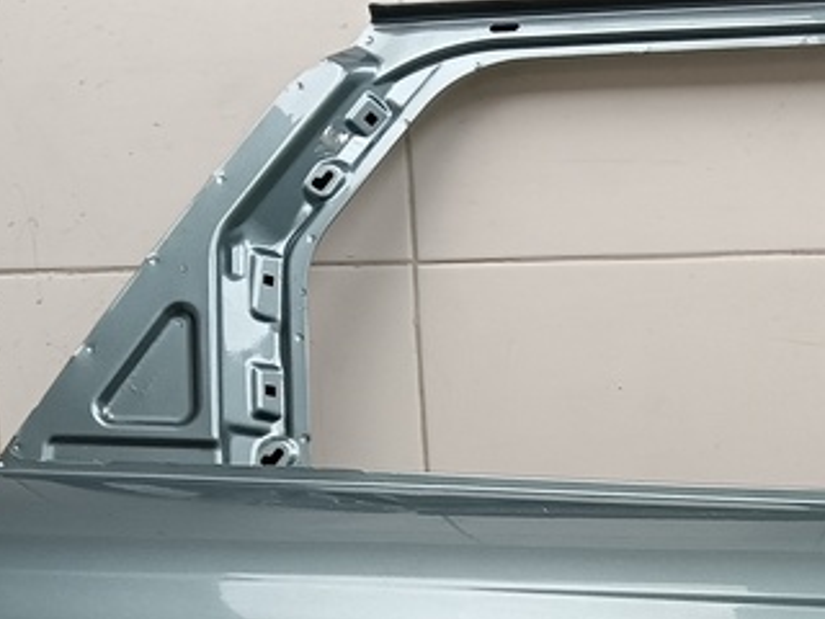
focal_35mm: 108
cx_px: 830
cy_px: 761
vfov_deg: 13.3
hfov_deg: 17.8
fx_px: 2574
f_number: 1.9
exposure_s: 1/100
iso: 296
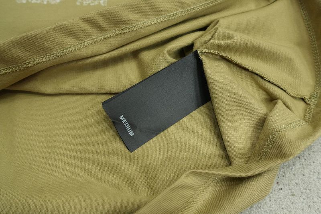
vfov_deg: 38.3
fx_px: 308
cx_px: 160
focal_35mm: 34
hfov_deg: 55.1
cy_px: 107
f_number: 8
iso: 1000
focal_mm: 23
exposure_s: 1/160
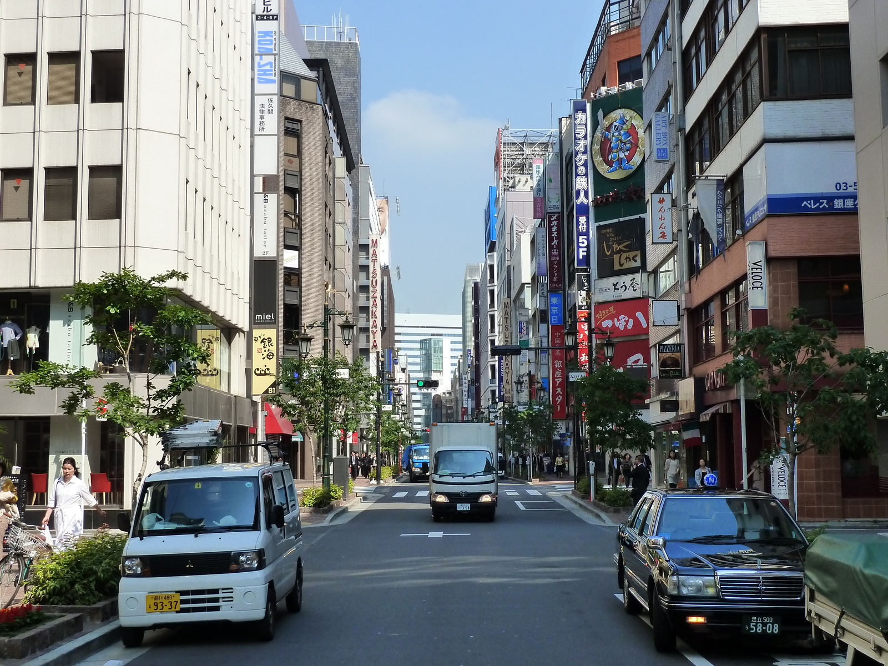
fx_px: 1231
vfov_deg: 30.3
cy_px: 333
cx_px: 444
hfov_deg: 39.7
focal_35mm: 48
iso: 200
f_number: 4
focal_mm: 7.9
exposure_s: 1/400
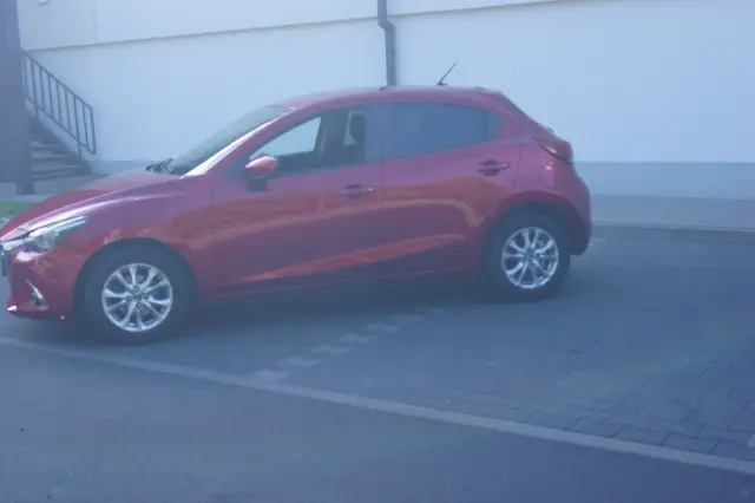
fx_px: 943
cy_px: 252
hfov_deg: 43.6
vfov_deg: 29.8
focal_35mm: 45
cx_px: 378
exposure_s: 1/60
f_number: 8
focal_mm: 30
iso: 100
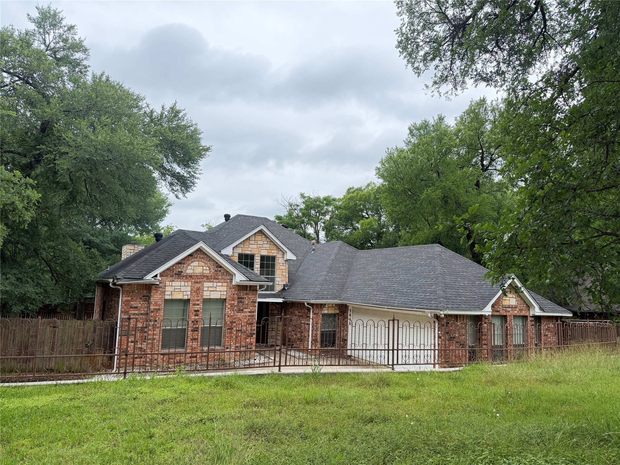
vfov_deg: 56.8
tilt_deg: +7.2
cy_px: 232
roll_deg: -1.7
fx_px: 430
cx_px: 310
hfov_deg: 71.6
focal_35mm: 24
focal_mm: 6.76
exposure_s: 1/943
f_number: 1.78
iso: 100
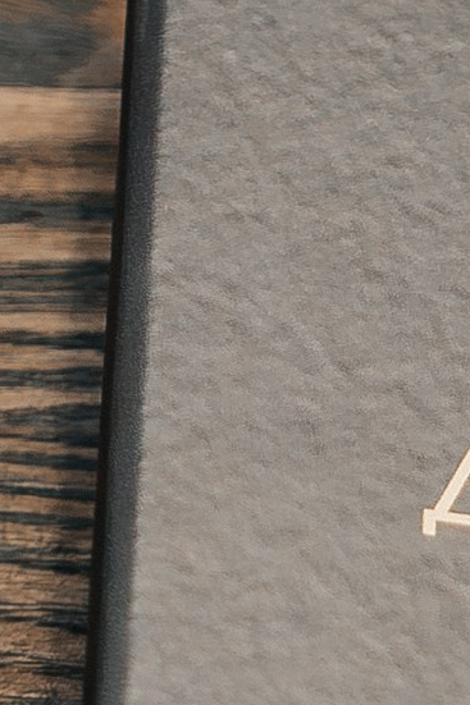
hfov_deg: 2.1
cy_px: 765
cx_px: 1109
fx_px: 12991
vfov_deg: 3.1
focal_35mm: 663
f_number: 2.8
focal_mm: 70
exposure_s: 1/320
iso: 800
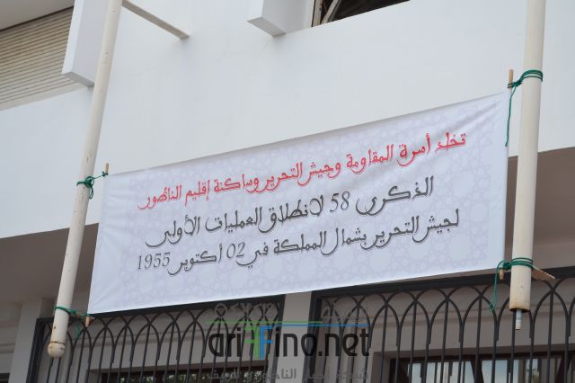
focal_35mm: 78
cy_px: 192
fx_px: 1245
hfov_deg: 26.0
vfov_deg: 17.5
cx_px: 288
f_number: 7.1
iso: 100
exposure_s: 1/200
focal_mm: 52
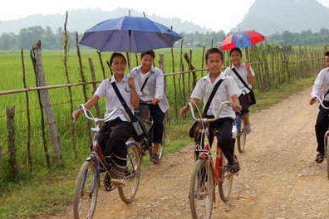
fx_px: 631
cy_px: 114
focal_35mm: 69
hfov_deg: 29.2
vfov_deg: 19.7
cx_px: 189
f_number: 9
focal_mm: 38
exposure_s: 1/320
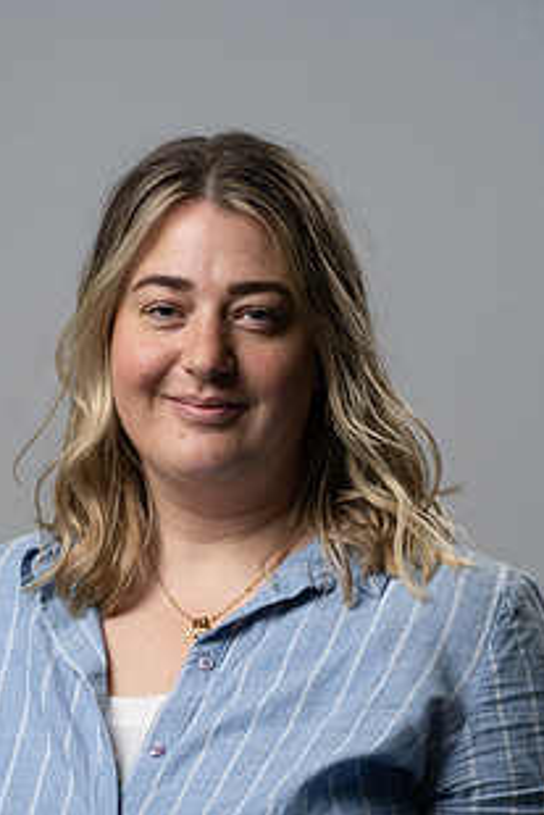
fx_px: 4800
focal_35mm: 212
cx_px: 197
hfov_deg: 6.5
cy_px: 589
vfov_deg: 9.7
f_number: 7.1
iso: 160
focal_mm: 146
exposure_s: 1/160
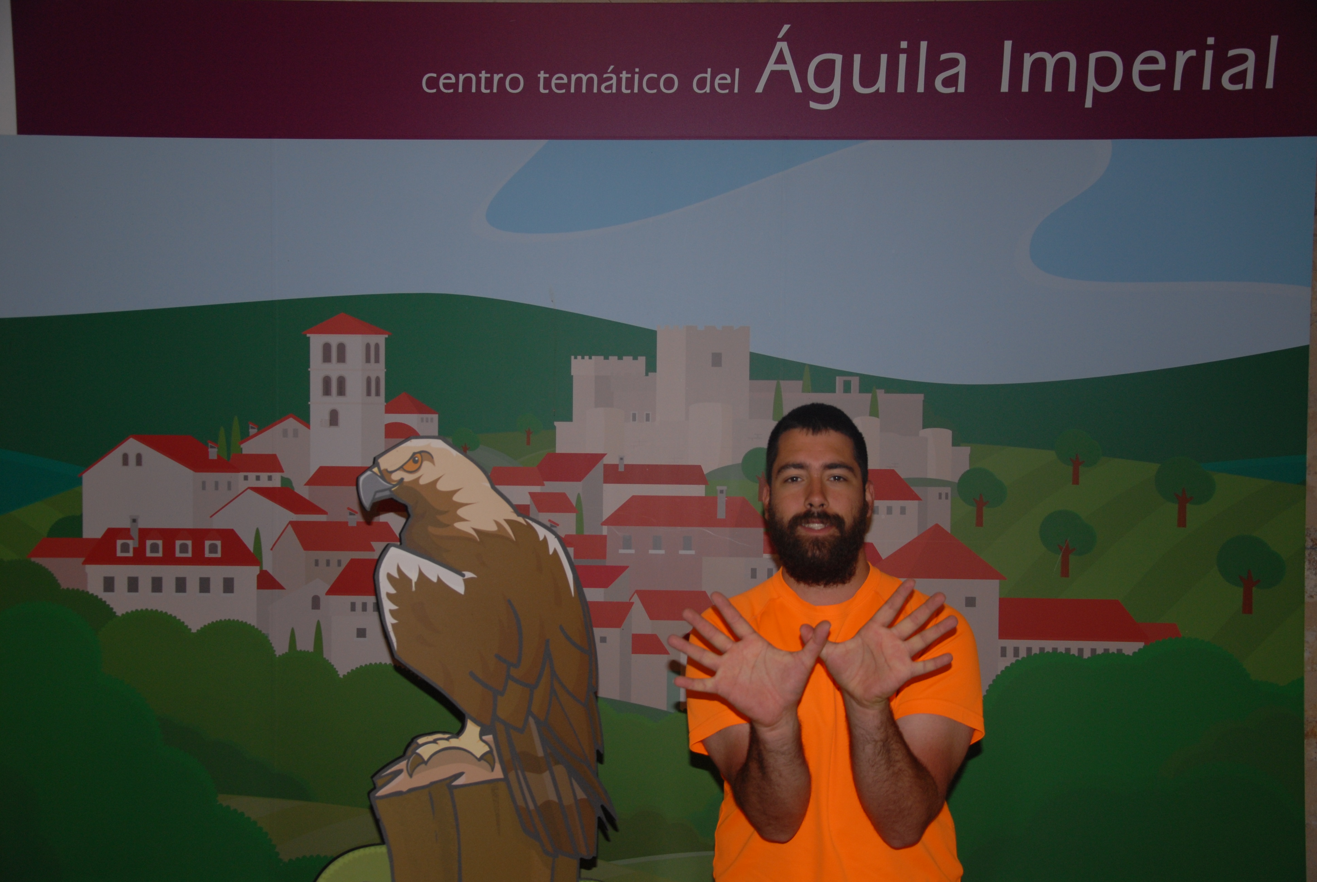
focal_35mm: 45
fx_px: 1648
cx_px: 658
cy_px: 441
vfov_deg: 29.9
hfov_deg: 43.6
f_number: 4.5
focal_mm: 30
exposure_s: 1/60
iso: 250
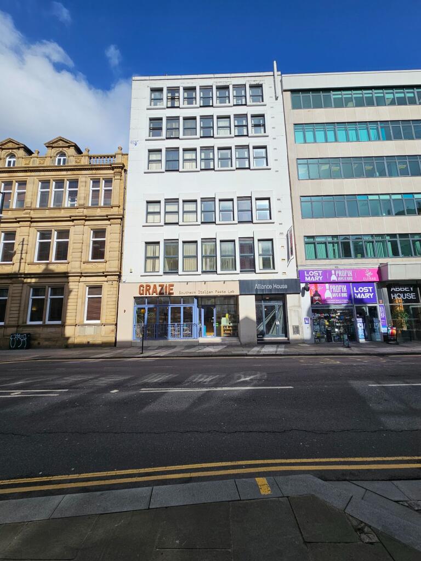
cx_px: 210
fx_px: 211
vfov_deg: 106.2
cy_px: 280
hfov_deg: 89.9
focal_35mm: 13
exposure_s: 1/2797
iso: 50
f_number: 2.2
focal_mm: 2.2
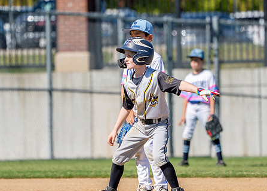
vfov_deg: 2.5
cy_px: 94
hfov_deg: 3.5
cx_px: 159
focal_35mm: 575
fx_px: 4359
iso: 800
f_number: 5.6
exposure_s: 1/4000
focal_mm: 324
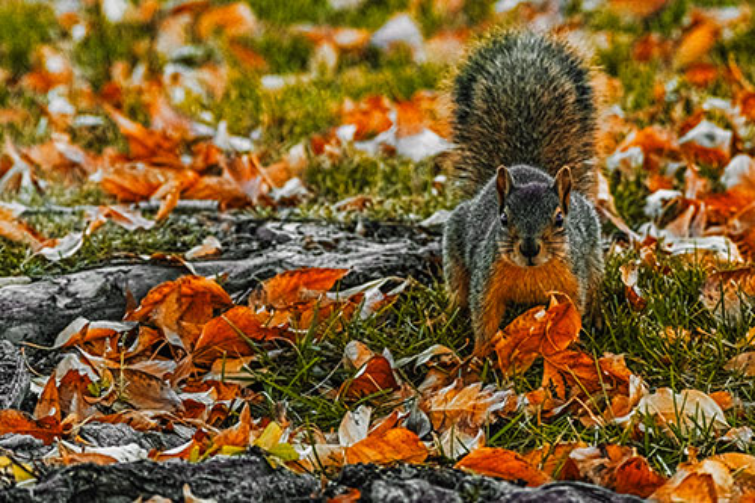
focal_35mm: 420
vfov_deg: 3.3
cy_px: 252
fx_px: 8805
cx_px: 378
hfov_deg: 4.9
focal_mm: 420
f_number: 11
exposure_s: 1/2000
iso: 6400
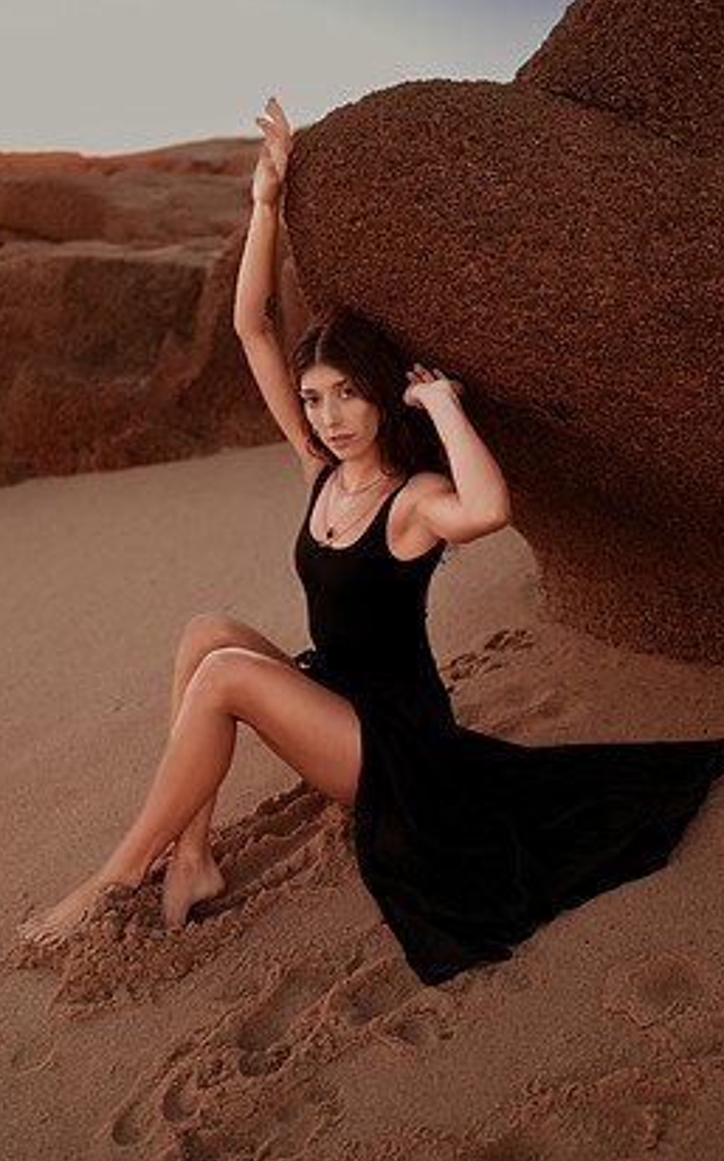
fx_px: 1233
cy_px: 583
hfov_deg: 32.7
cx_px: 389
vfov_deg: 50.4
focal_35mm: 39
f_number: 1.8
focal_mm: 35
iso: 100
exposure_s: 1/250
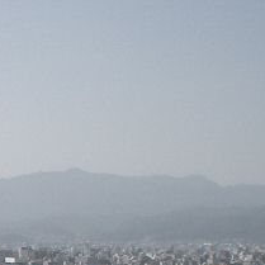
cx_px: -131
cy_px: 360
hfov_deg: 12.0
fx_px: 1204
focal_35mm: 139
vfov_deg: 12.1
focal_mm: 6.8
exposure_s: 1/640
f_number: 4.6
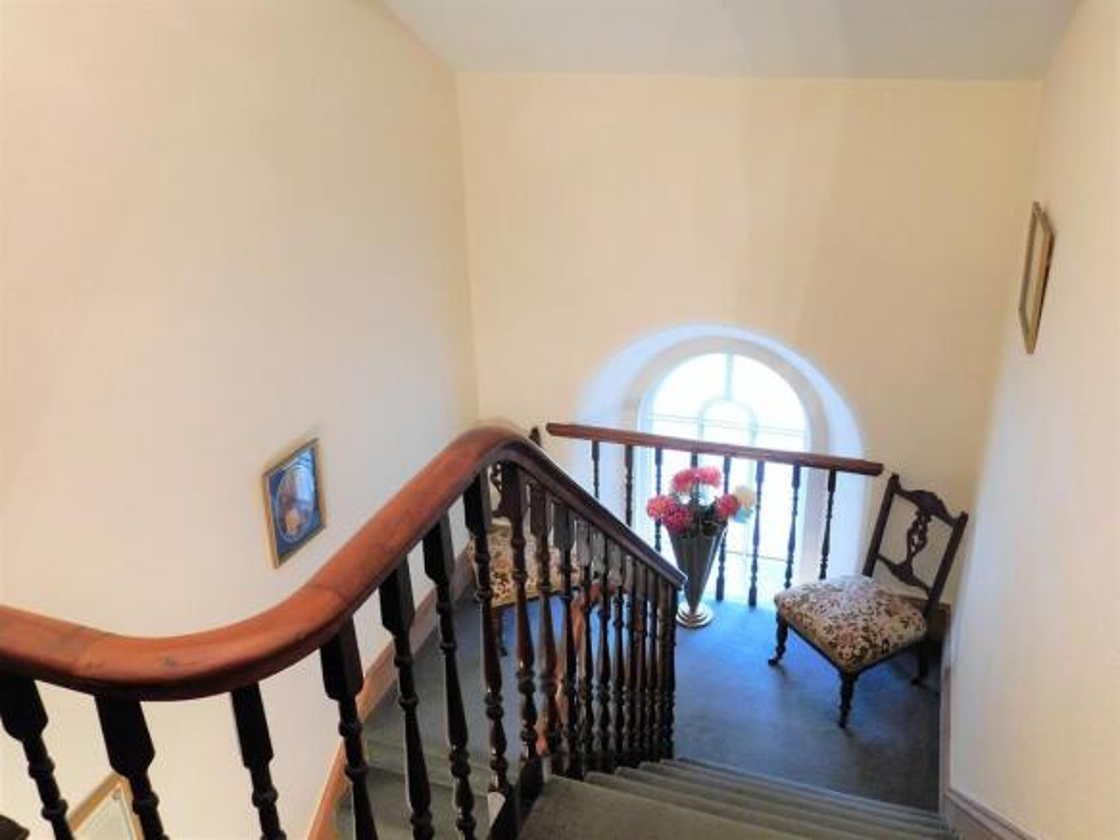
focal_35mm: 30
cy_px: 420
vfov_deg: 46.8
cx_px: 560
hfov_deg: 60.0
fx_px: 970
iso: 400
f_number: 3.2
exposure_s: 1/25
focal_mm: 5.3
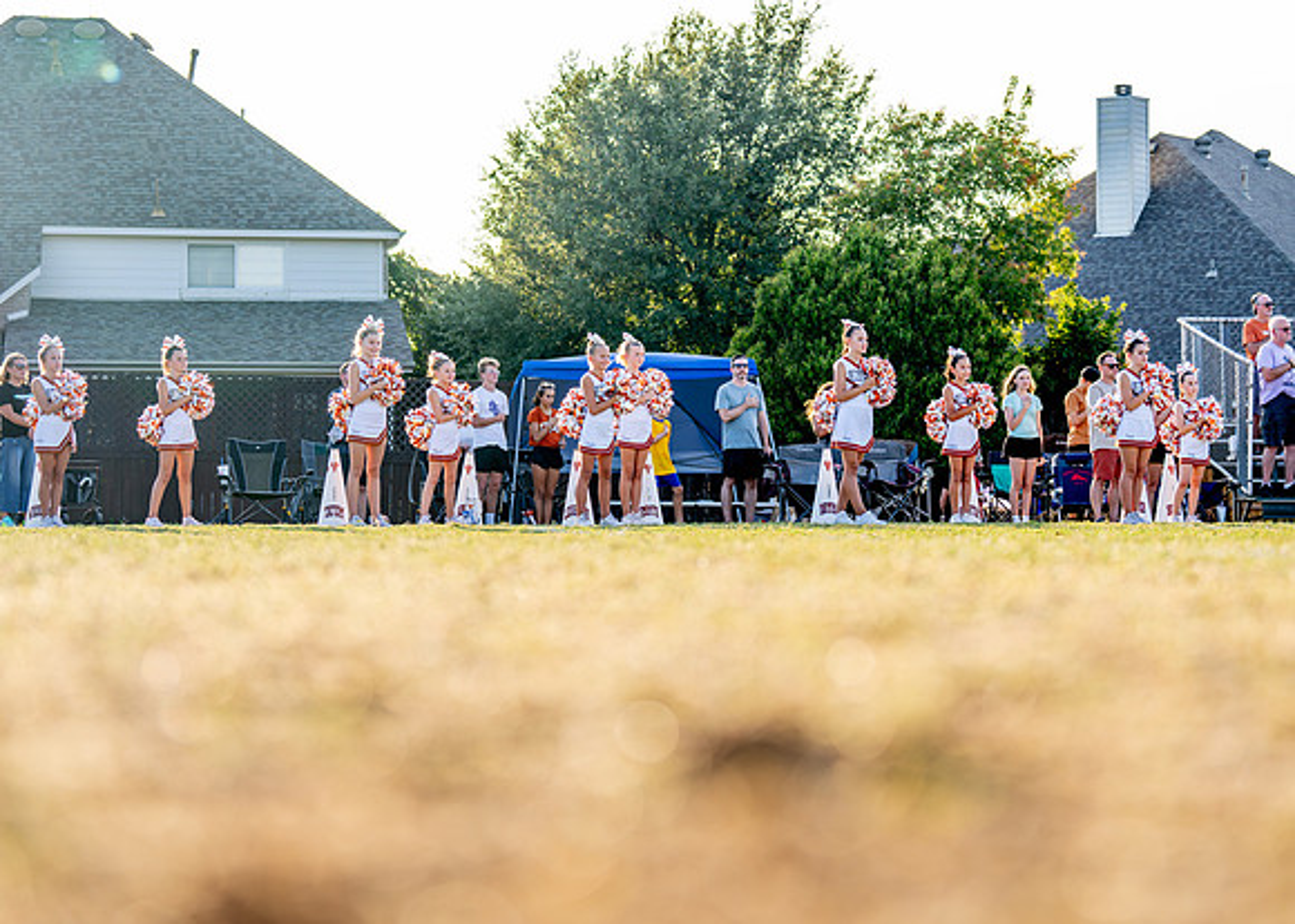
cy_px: 465
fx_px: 3197
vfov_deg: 16.4
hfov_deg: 22.9
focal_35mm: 87
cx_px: 721
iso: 125
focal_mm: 70
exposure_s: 1/640
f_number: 2.8
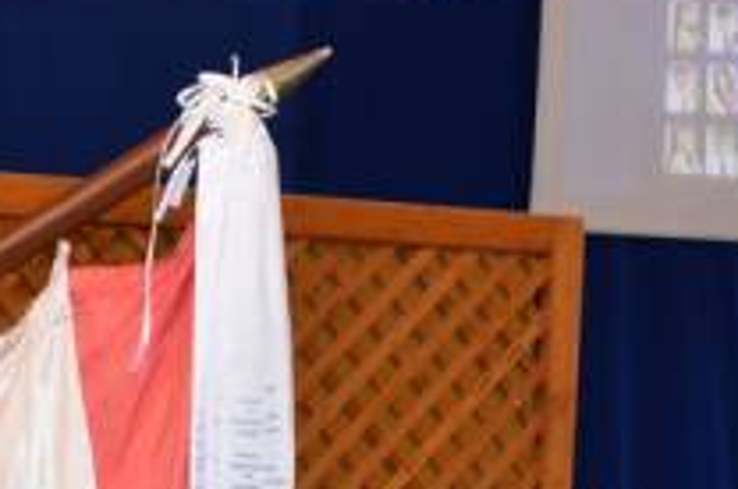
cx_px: -174
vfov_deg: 10.4
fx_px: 2599
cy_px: 721
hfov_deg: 15.5
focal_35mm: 127
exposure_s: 1/60
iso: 400
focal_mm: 22
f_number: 3.5
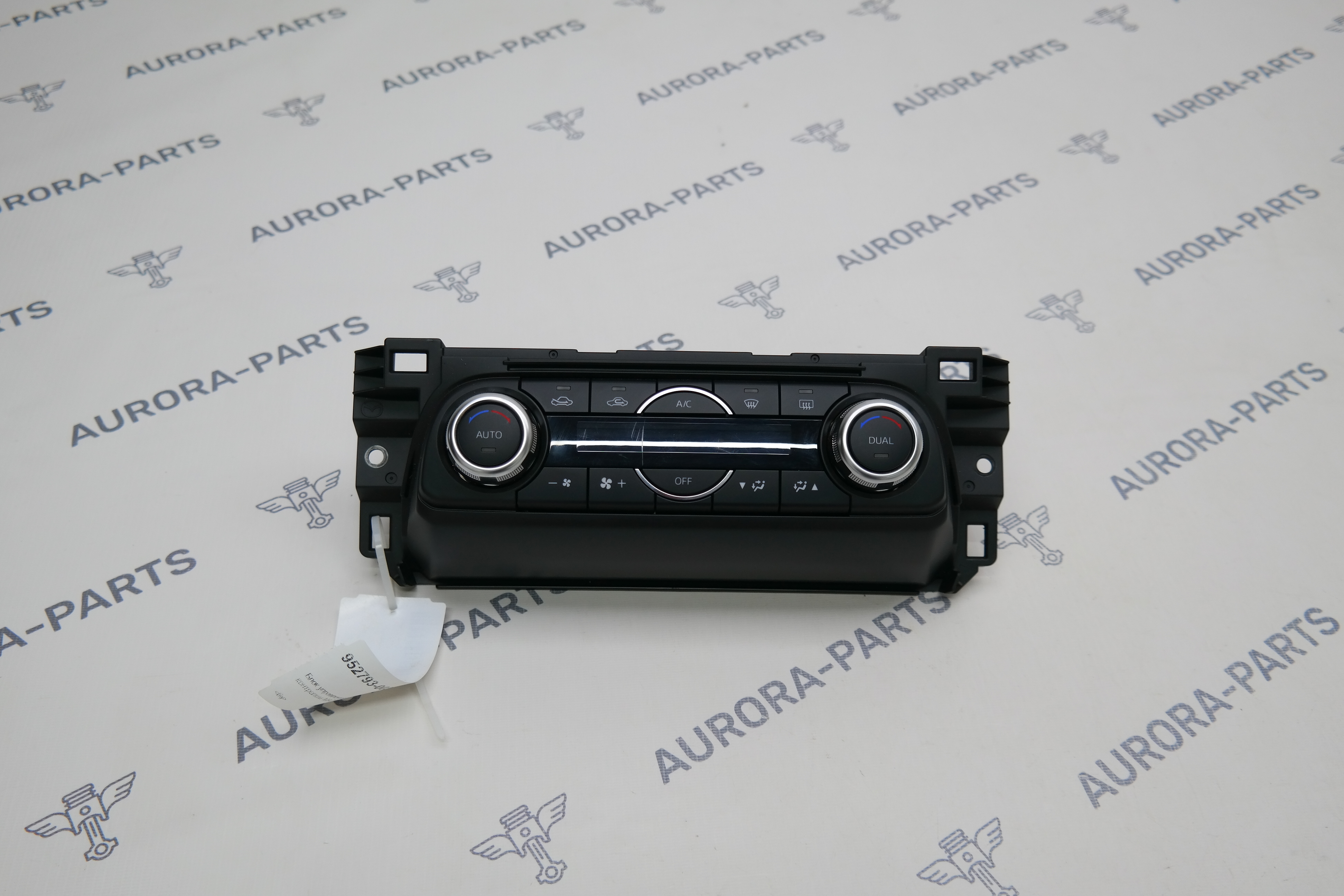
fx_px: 1120
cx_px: 672
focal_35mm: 30
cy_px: 448
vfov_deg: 43.6
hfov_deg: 61.9
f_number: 3.5
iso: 200
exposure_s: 1/80
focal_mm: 20
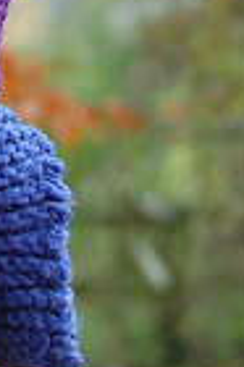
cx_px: -147
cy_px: -60
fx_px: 2660
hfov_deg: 5.2
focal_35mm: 261
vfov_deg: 7.8
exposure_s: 1/125
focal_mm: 38
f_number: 5.6
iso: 280
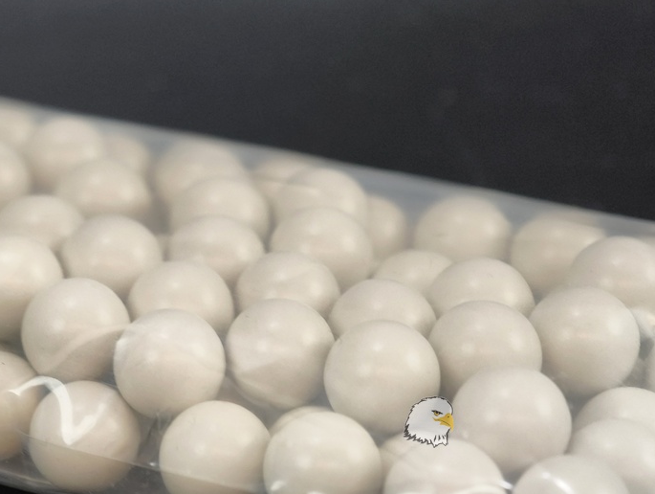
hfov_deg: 13.1
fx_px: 2824
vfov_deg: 10.0
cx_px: 90
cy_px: 293
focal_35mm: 149
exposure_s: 1/30
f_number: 2.67
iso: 896
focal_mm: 22.48
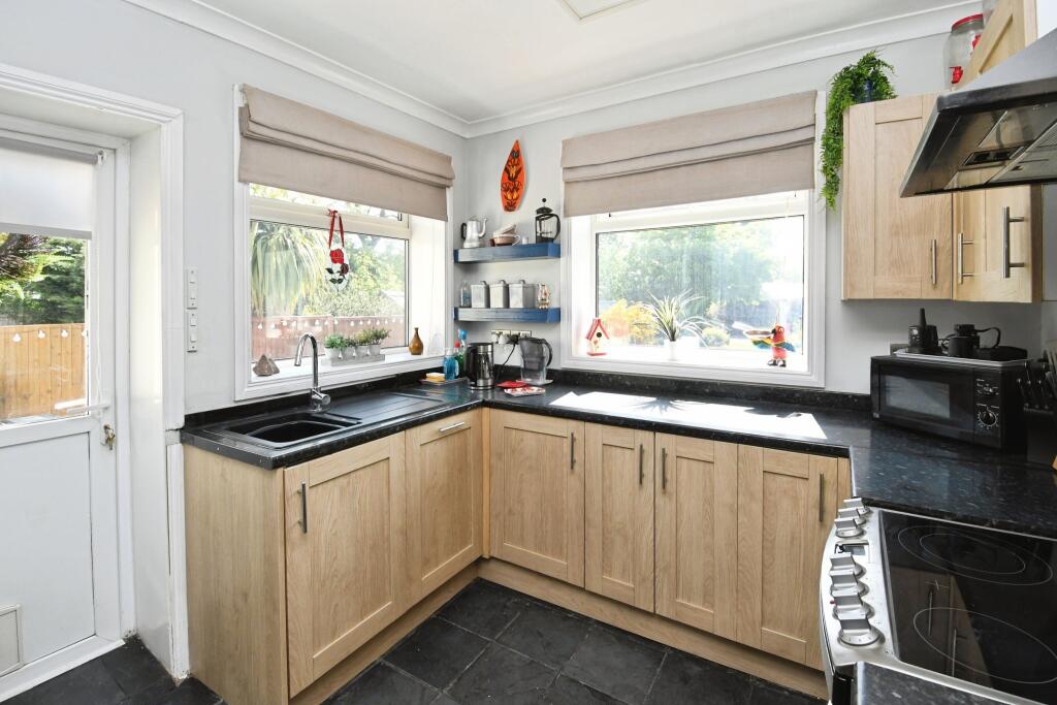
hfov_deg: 100.4
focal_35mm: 15
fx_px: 440
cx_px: 528
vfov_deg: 77.3
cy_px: 352
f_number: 7.1
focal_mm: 10
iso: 800
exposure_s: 1/200
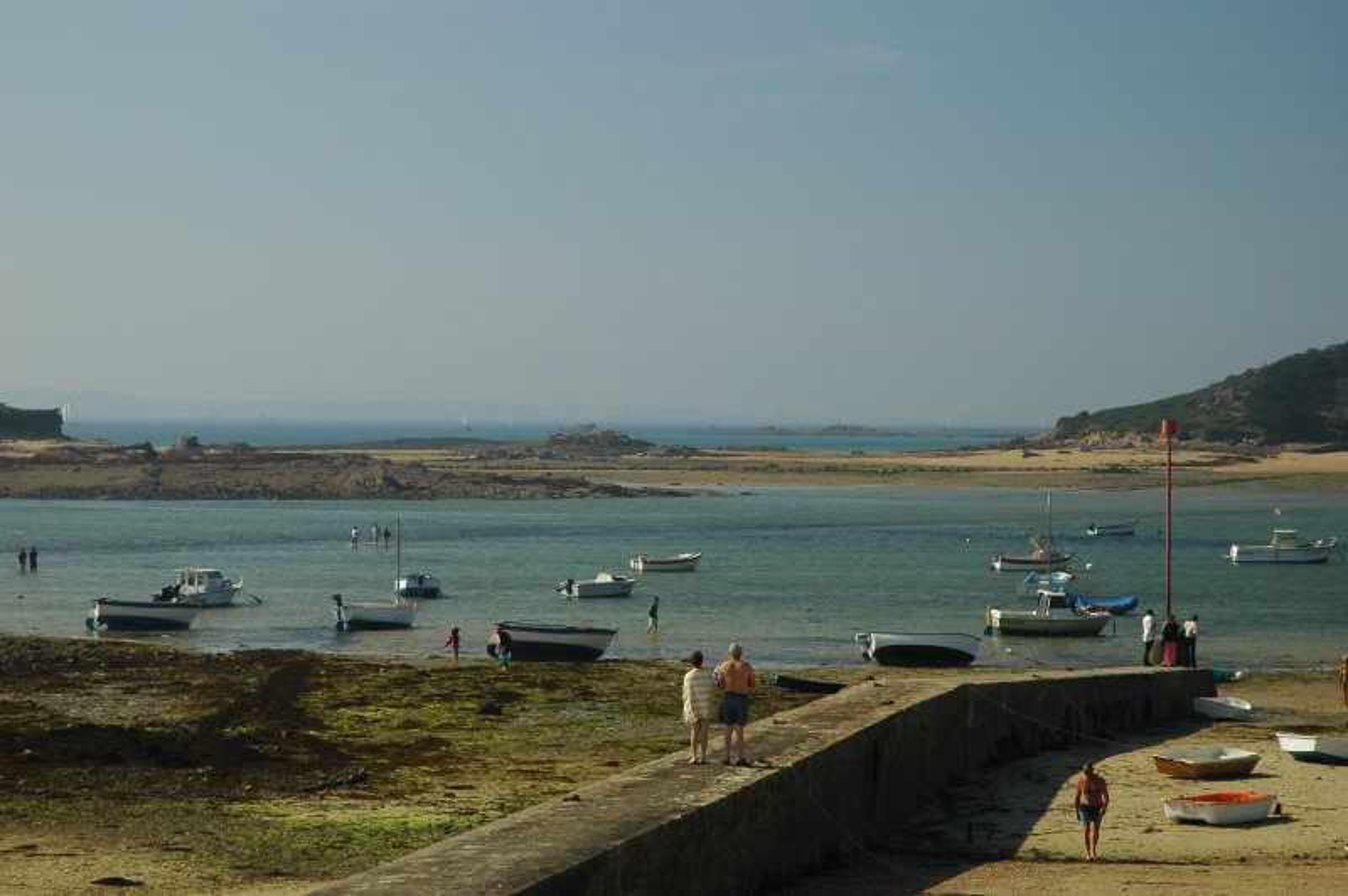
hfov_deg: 21.9
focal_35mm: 93
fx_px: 3479
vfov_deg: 14.7
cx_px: 674
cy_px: 448
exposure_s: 1/125
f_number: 9
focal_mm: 62
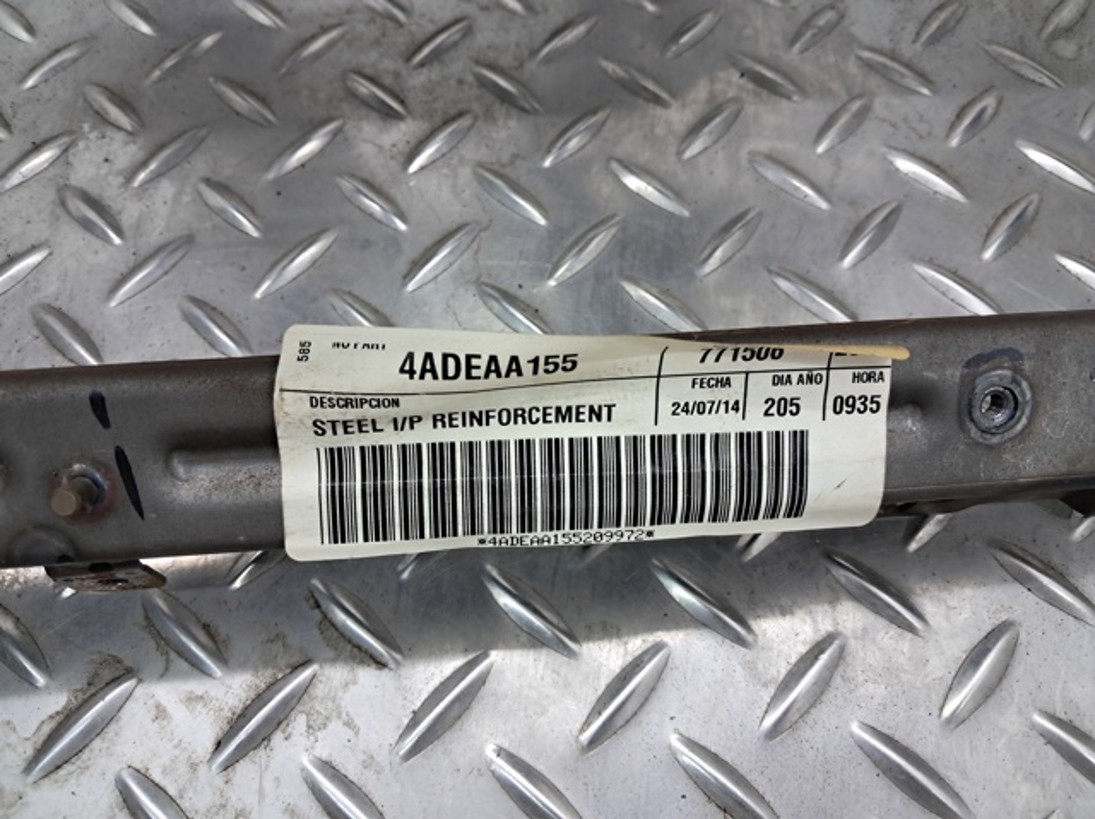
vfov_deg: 51.3
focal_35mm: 27
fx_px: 853
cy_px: 410
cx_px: 548
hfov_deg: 65.4
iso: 125
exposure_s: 1/50
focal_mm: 4
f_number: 1.8
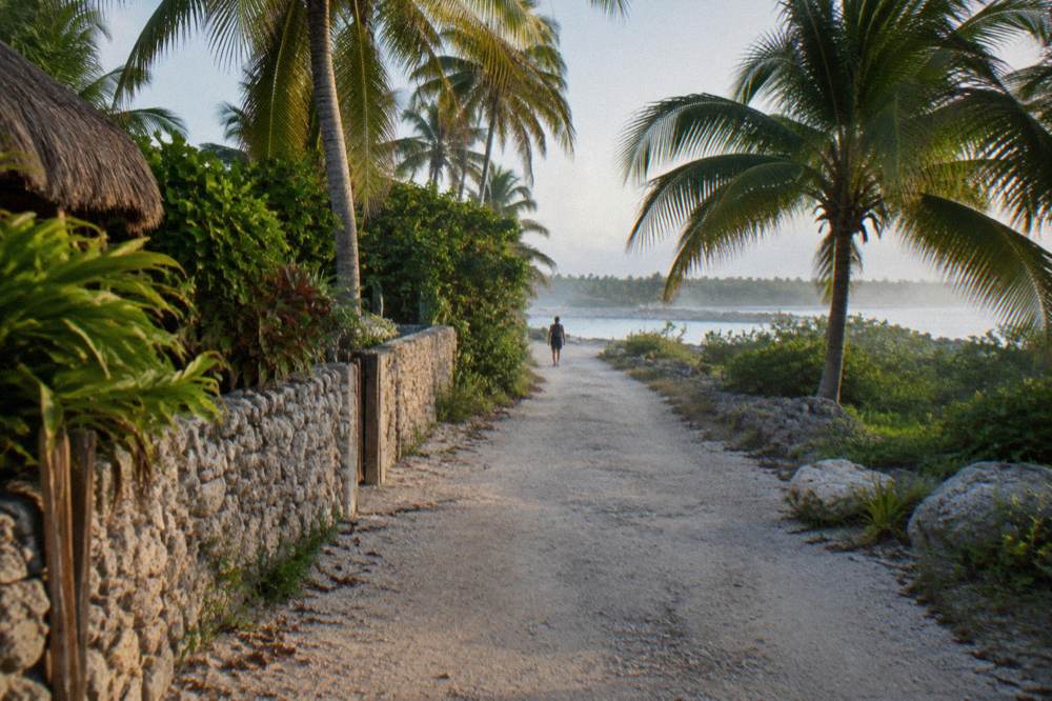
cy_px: 350
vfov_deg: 53.1
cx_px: 526
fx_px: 701
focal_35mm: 24
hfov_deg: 73.8
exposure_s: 1/1600
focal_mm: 24
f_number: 4.5
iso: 500
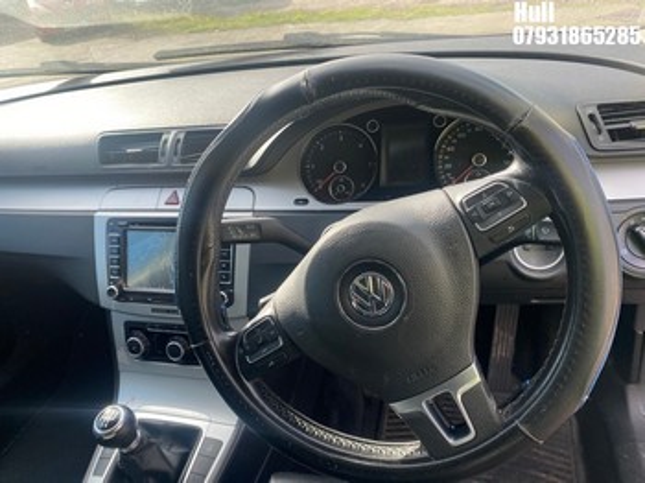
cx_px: 322
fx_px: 484
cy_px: 242
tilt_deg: -31.5
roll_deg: +10.7
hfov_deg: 67.3
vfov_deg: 53.0
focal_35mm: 26
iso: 32
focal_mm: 4.25
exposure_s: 1/268
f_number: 1.8
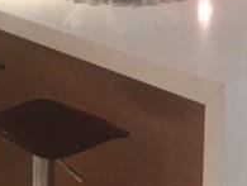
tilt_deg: -7.7
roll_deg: -2.8
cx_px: 248
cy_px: -40
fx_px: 679
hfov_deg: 20.0
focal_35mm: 95
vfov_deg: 15.0
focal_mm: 4.15
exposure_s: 1/33
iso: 250
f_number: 2.2
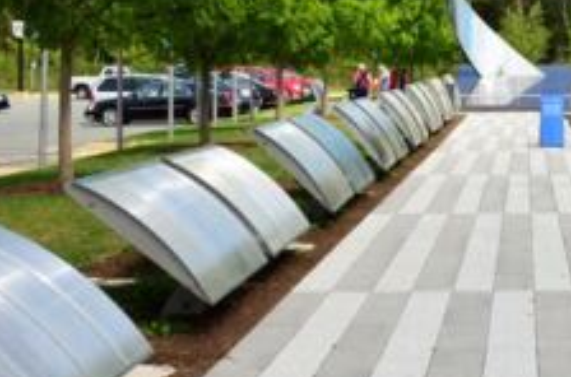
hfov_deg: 19.4
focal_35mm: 103
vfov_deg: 13.1
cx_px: 540
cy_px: 17
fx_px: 1629
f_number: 18
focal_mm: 24
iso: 1600
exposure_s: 1/1000
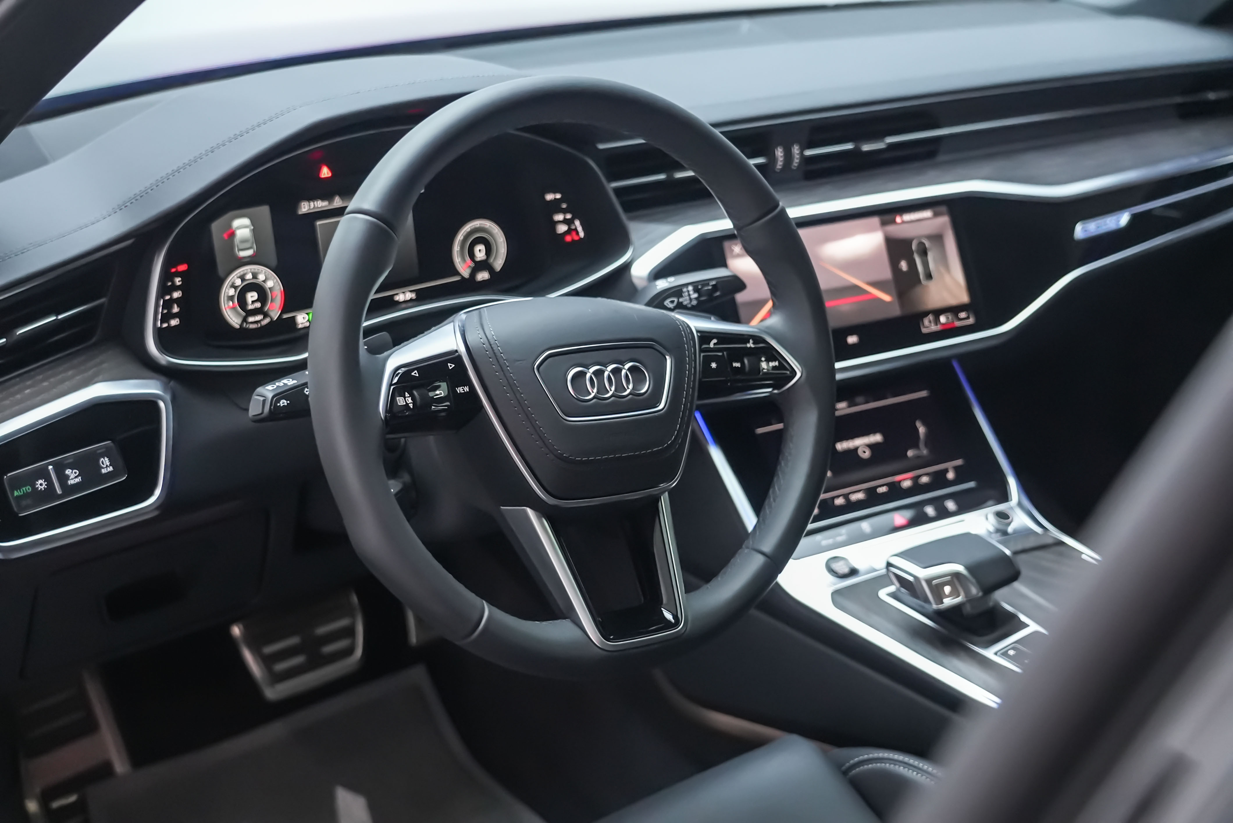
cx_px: 616
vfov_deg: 31.9
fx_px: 1439
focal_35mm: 42
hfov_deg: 46.4
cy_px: 412
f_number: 4
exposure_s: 1/125
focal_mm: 42
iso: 12800
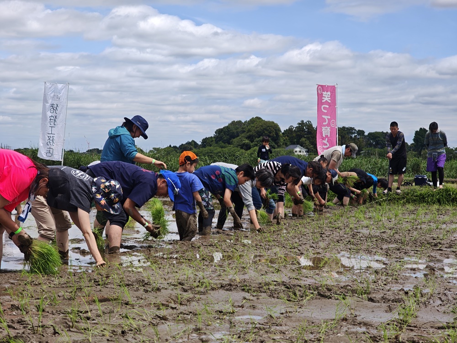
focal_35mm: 70
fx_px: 924
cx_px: 228
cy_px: 172
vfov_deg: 21.0
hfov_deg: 27.8
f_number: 1.8
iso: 50
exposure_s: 1/2252
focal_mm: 11.5
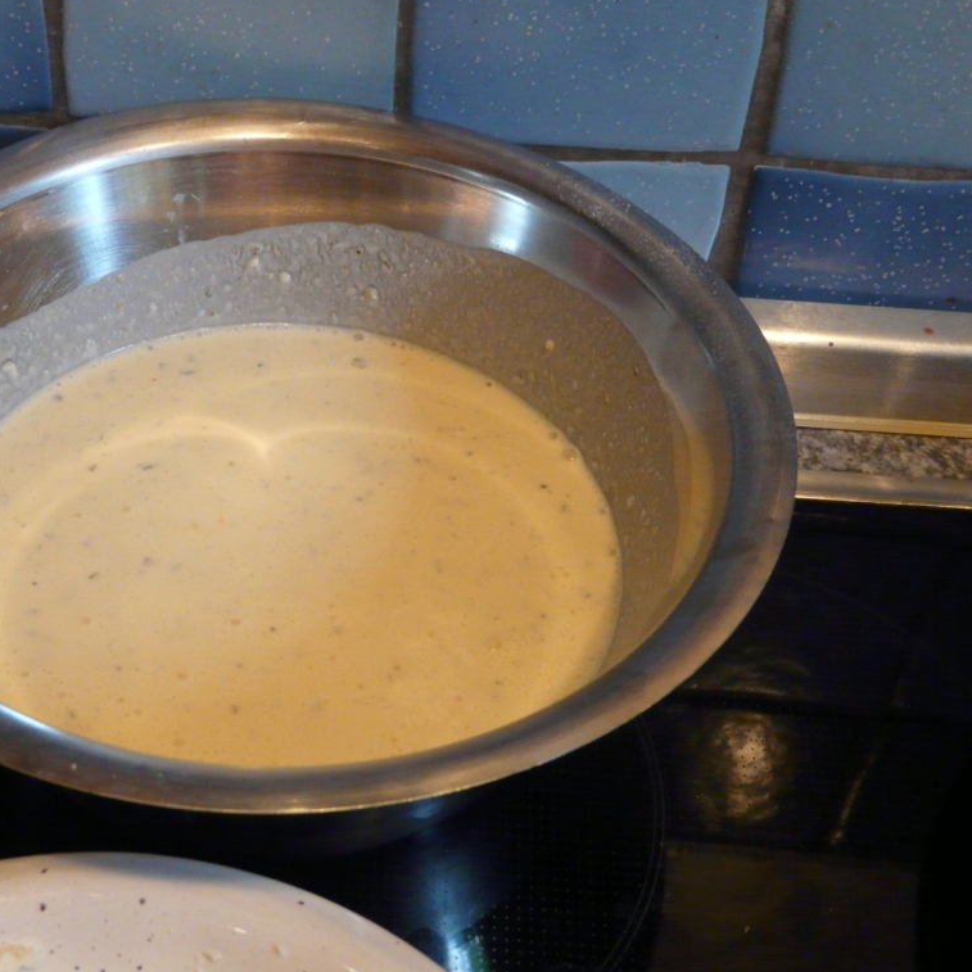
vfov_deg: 34.7
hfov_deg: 34.4
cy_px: 480
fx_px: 1557
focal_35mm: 49
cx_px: 335
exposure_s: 1/30
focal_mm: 6.7
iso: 400
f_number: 3.2
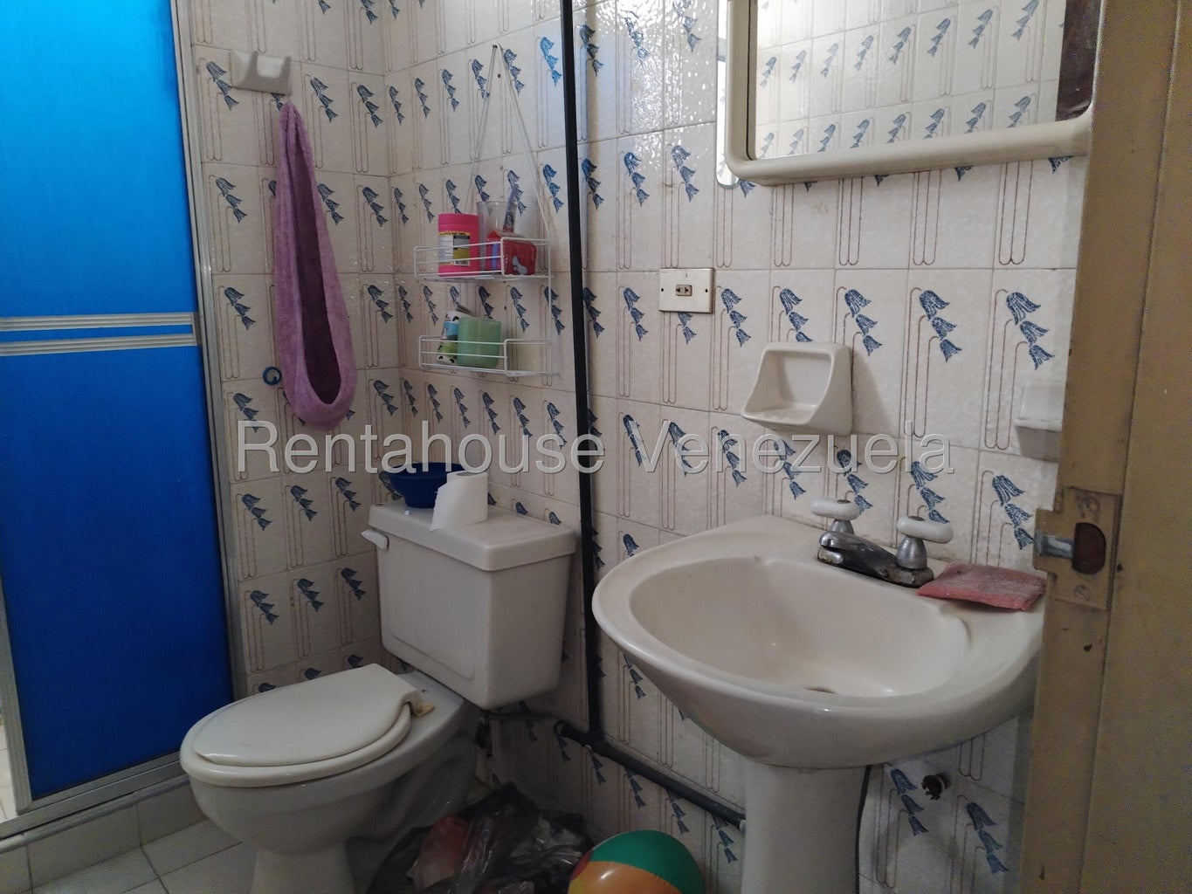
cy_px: 447
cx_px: 596
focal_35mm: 29
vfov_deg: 48.2
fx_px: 999
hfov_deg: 61.7
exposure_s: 1/24
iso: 1427
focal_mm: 4.75
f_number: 1.8
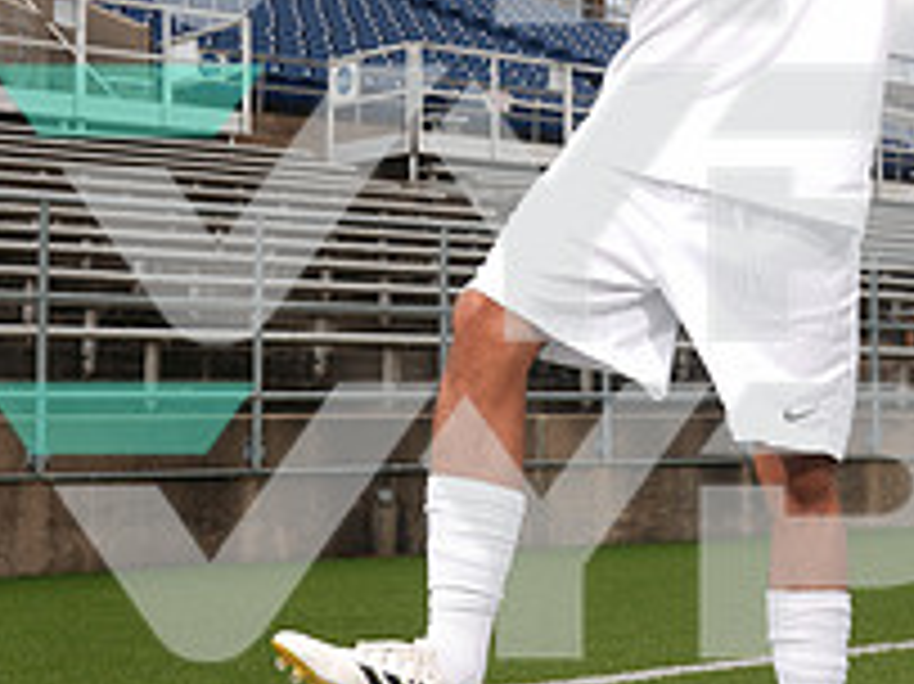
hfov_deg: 23.4
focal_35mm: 83
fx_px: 2190
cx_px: 657
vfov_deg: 17.7
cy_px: 207
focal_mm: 39
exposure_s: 1/200
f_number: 7.1
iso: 80
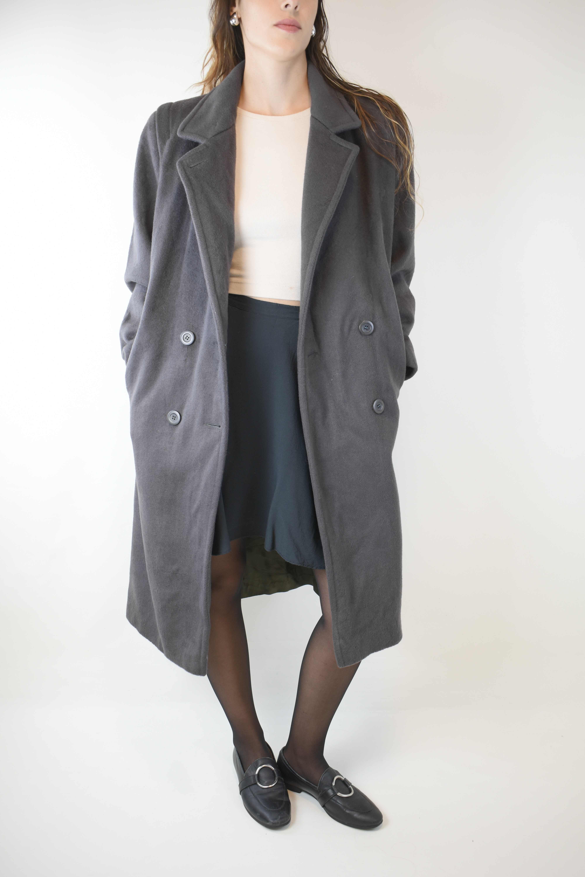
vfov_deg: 55.1
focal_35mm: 34
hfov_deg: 38.4
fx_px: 841
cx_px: 292
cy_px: 438
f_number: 4
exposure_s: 1/60
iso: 400
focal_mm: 23
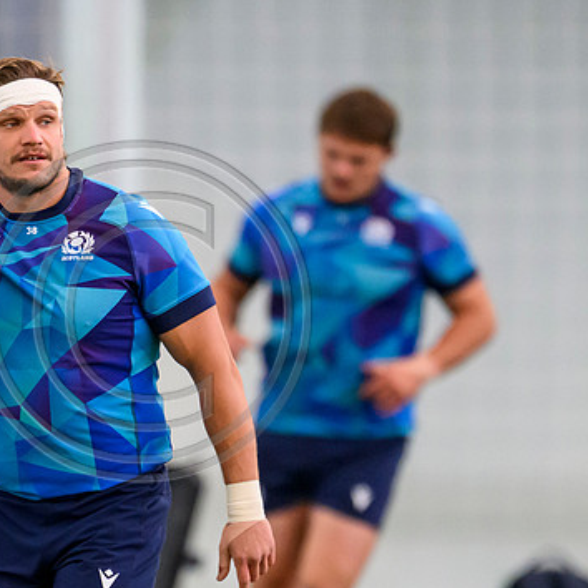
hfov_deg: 1.2
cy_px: 430
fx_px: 27020
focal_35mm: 1406
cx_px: 152
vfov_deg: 1.2
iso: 6400
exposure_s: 1/1250
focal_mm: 560
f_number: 4
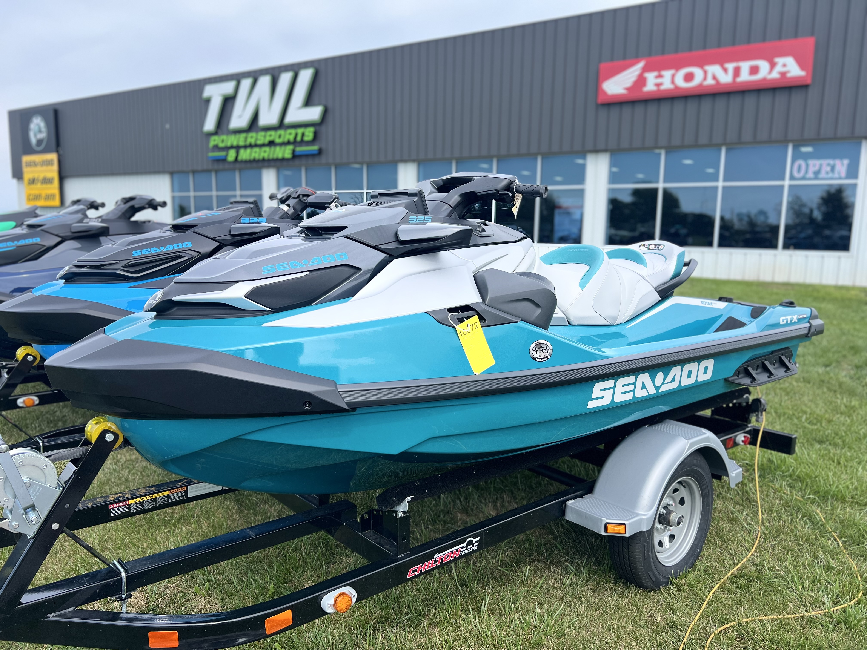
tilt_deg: -8.8
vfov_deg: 53.1
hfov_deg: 67.3
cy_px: 325
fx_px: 651
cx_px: 434
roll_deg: -0.4
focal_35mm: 26
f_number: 1.5
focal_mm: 5.7
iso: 50
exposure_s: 1/1934
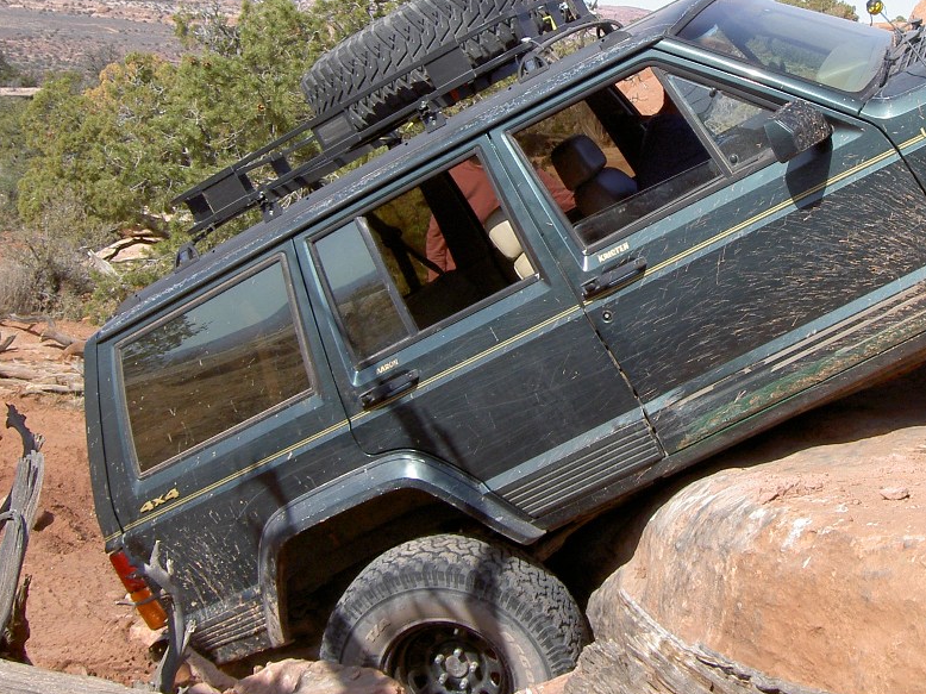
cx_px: 630
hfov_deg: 29.6
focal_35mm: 65
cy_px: 217
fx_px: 1738
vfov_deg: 22.5
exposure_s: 1/400
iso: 100
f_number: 4.7
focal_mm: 8
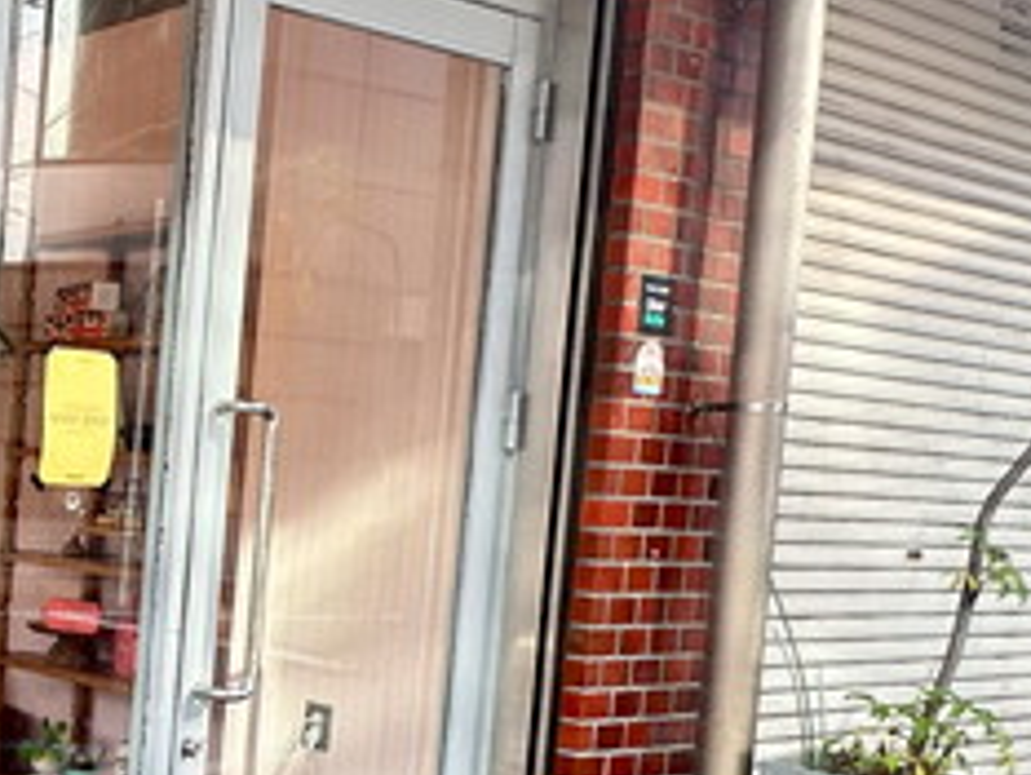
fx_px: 1430
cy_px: 500
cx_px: -456
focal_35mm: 48
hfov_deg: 28.4
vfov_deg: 30.1
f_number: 2.2
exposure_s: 1/115
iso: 40
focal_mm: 2.22
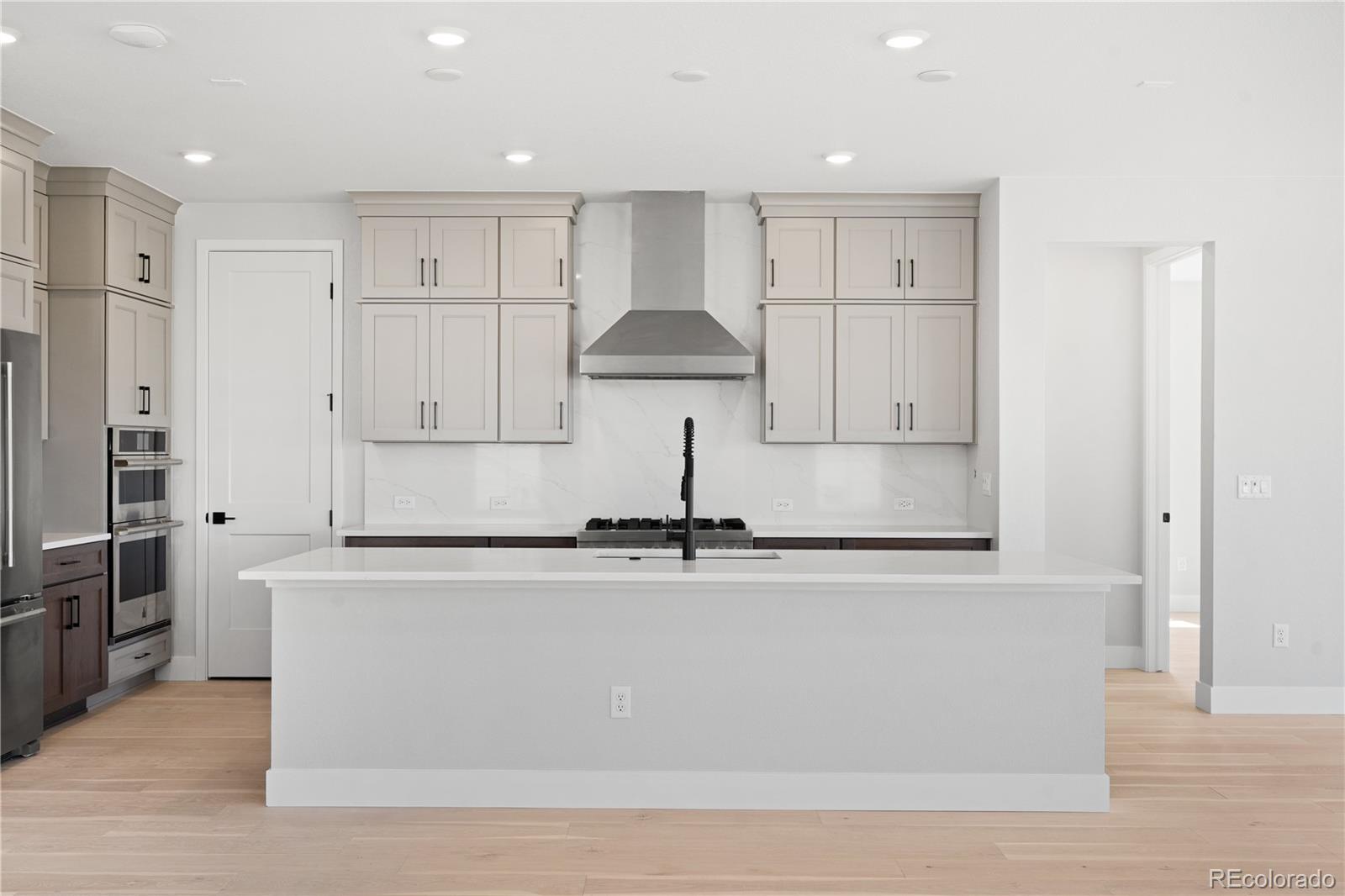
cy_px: 448
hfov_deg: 55.8
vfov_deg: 38.9
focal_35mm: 34
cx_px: 672
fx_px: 1270
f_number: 8
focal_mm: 34
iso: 160
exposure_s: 1/25
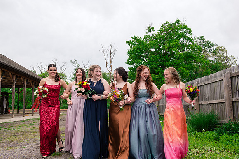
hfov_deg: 54.4
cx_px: 120
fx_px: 232
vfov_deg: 37.9
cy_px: 80
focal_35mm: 35
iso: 400
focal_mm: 35
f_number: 8
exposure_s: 1/200
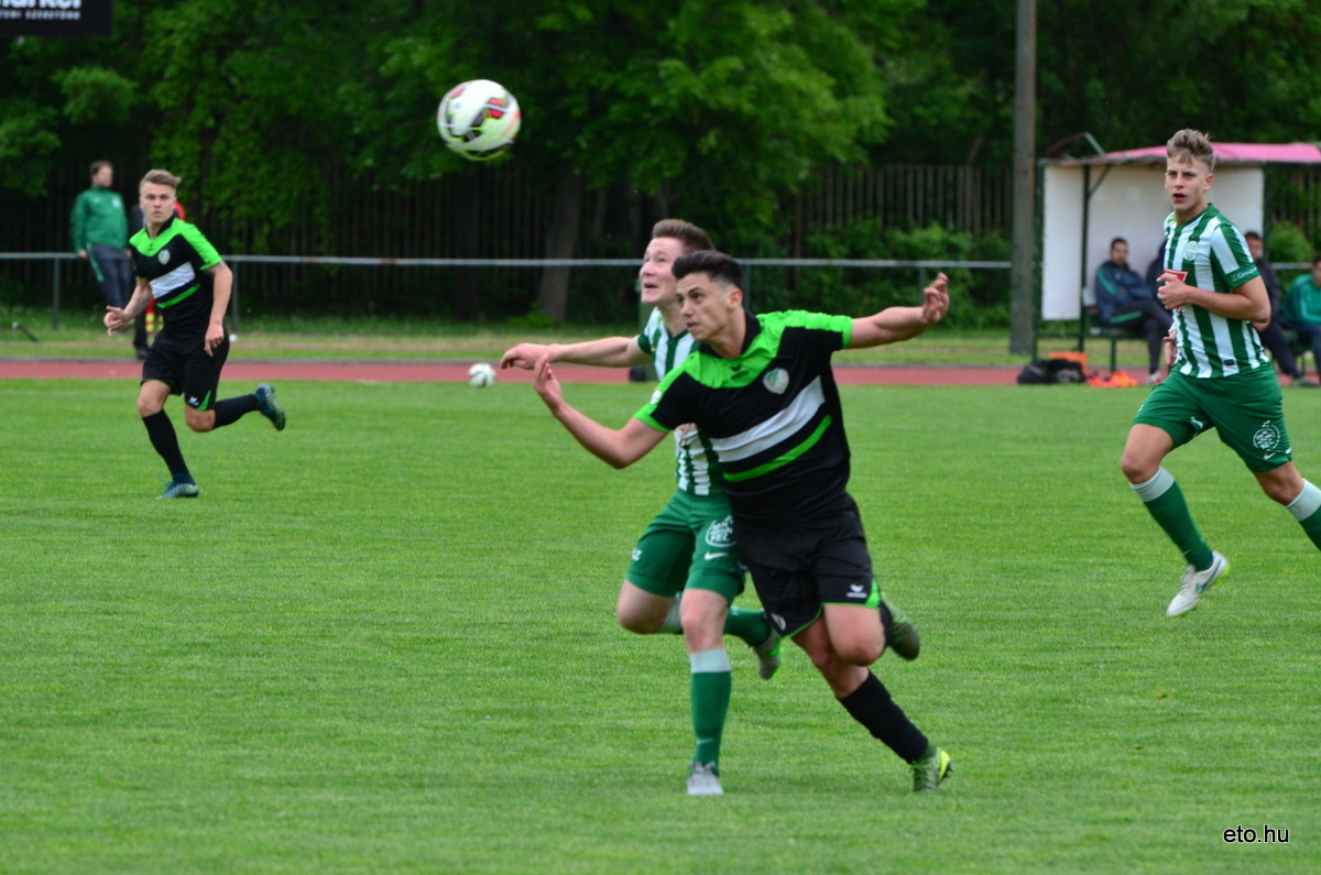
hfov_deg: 6.6
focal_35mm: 315
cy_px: 438
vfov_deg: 4.3
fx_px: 11536
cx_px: 660
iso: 800
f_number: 5.6
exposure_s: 1/500
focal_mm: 210
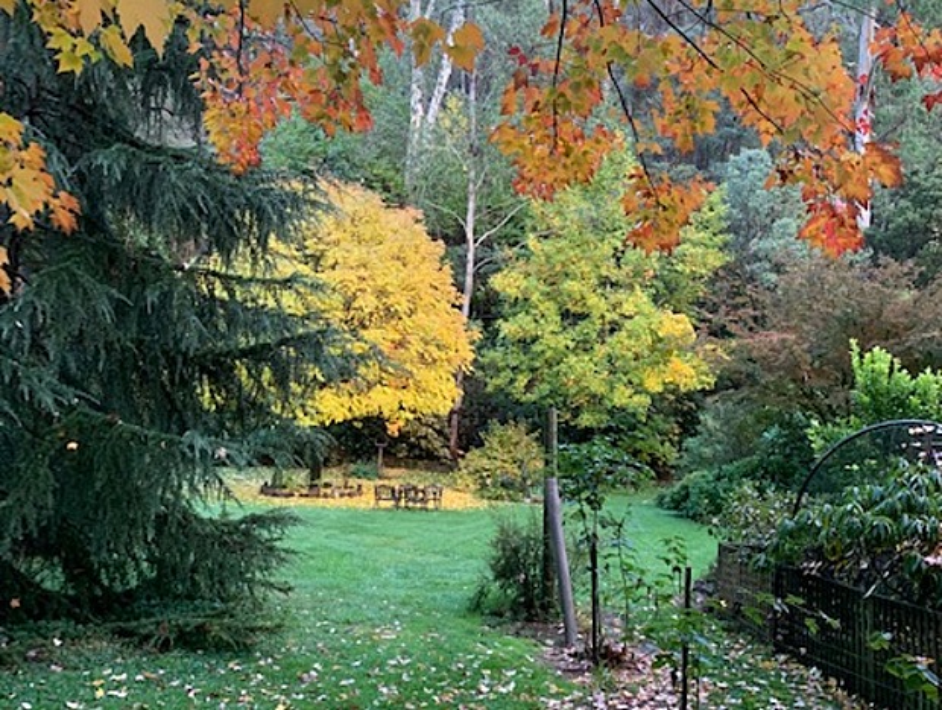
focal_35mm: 26
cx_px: 471
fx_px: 709
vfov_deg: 53.2
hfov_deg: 67.2
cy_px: 355
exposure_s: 1/60
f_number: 1.8
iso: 200
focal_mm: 4.25
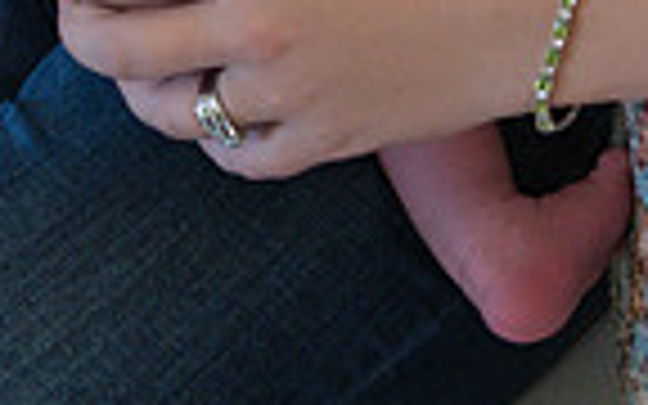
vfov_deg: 8.8
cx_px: 308
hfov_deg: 17.0
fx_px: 2172
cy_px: -796
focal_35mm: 123
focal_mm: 30
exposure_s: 1/320
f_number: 4
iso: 1600
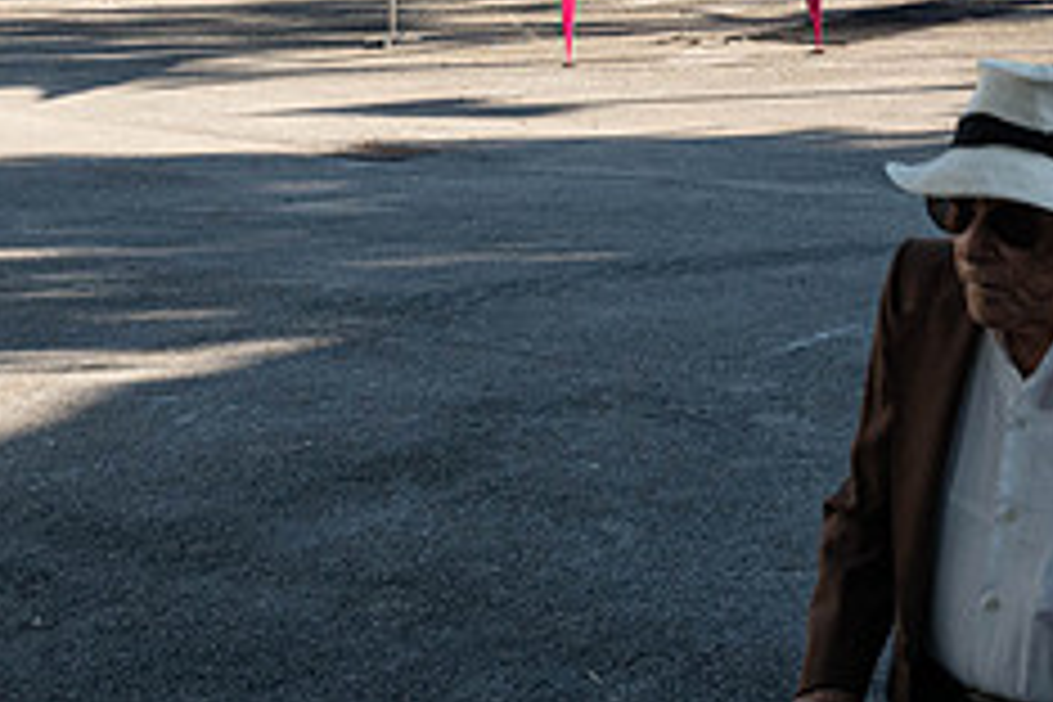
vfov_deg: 16.9
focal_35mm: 77
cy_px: -164
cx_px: 1040
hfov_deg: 25.1
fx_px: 2252
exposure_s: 1/60
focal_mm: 11.45
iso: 400
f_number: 6.3
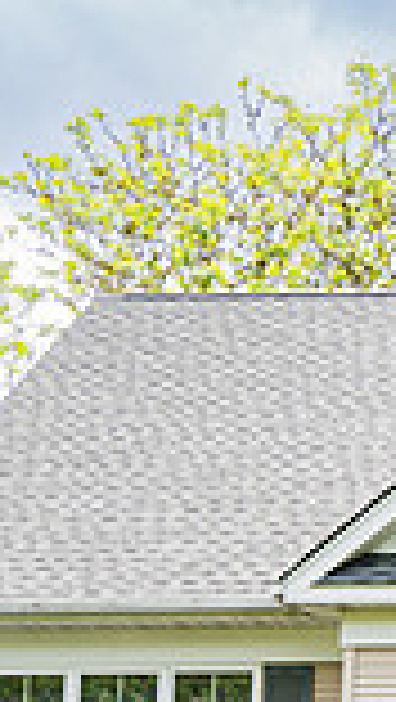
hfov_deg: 7.4
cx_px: 1154
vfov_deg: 14.4
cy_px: 753
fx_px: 2720
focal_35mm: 146
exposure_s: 1/400
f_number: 4
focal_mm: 36
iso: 125
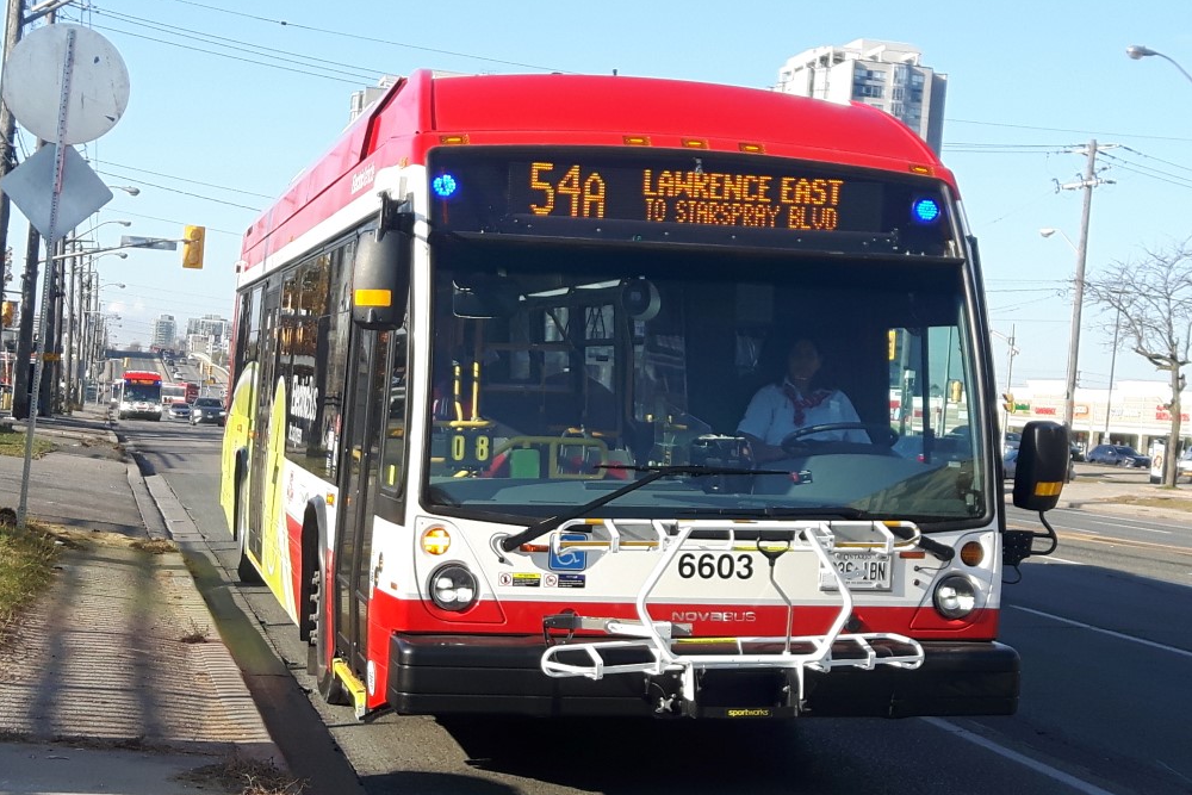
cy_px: 395
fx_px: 1093
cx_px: 584
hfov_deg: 57.2
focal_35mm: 33
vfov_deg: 40.0
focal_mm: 3.7
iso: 40
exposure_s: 1/683
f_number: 1.9
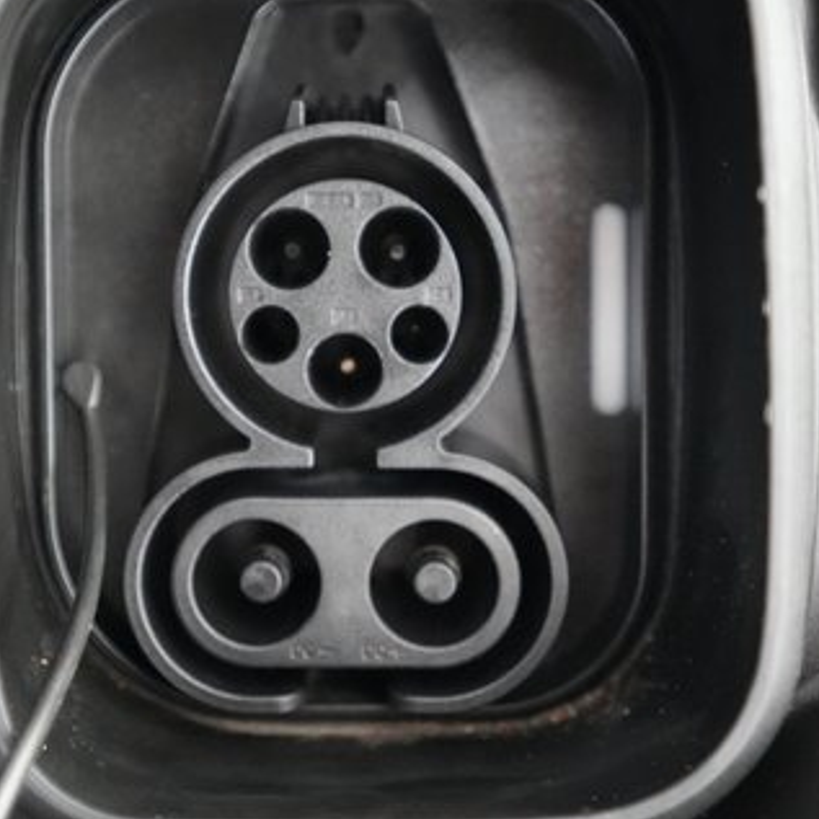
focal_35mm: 48
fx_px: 1285
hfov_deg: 35.3
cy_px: 320
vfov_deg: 35.2
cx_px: 362
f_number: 2.8
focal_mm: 28
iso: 12800
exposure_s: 1/30
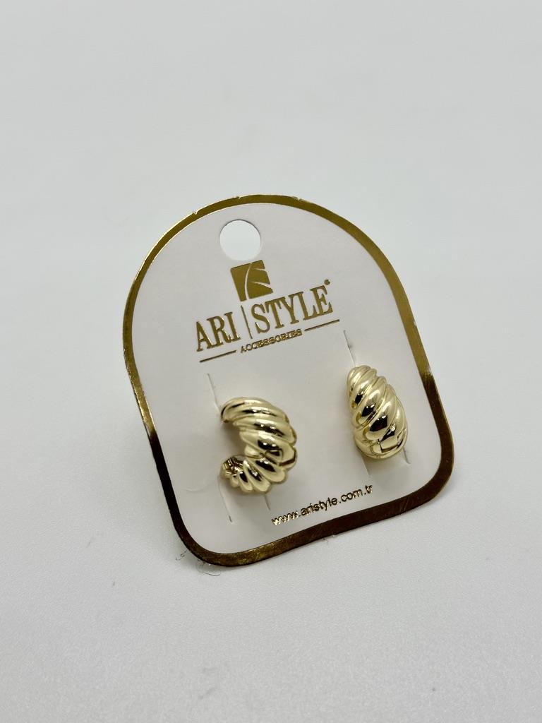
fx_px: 1002
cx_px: 271
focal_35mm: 48
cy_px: 362
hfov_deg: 30.3
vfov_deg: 39.7
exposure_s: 1/253
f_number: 1.78
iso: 64
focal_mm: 6.86
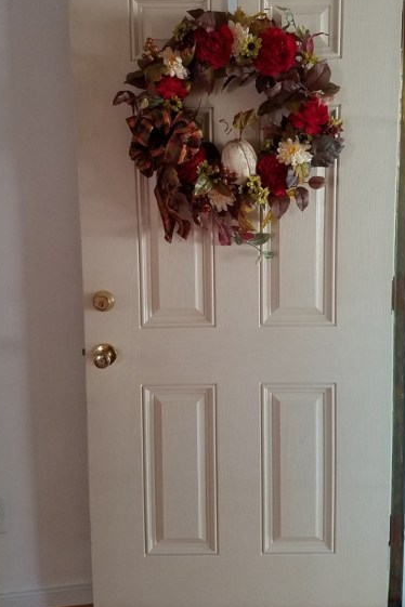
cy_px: 263
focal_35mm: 37
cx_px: 230
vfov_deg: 51.7
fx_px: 624
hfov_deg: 35.9
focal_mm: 4.2
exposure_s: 1/60
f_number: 1.7
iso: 200
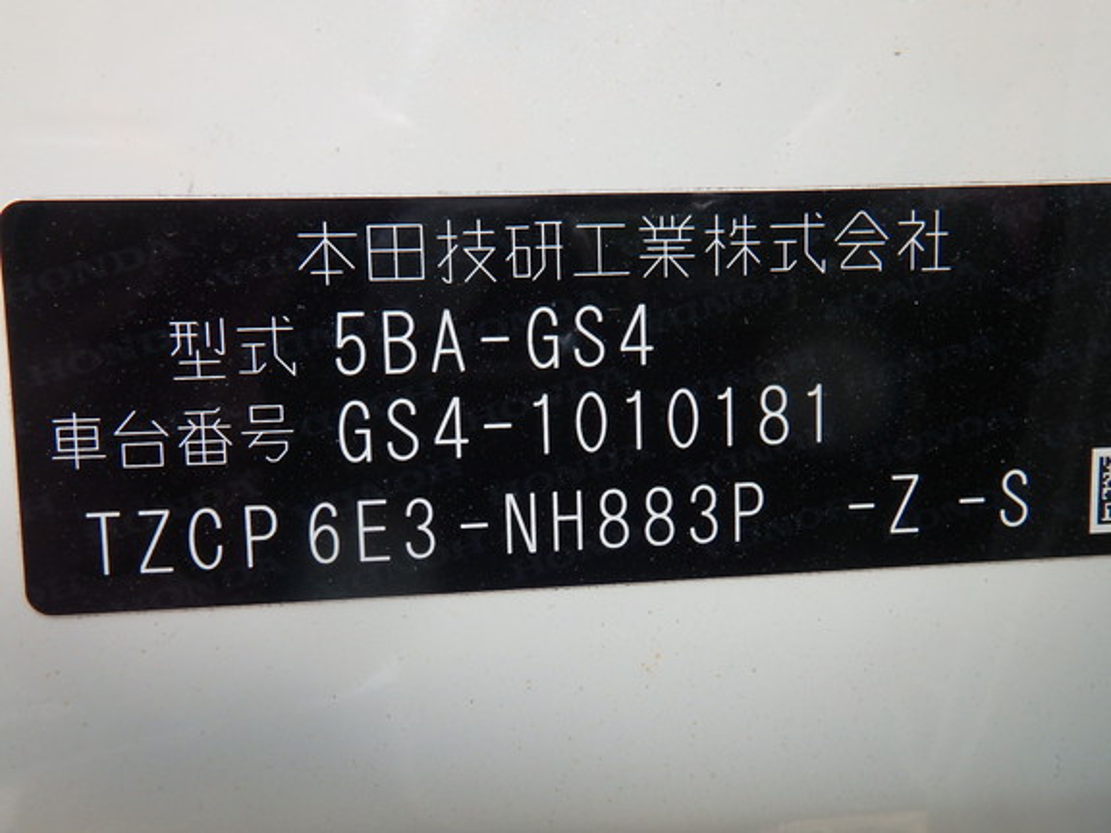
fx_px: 931
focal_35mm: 29
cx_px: 556
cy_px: 416
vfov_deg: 48.2
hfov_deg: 61.7
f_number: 4.6
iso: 200
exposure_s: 1/60
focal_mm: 5.2
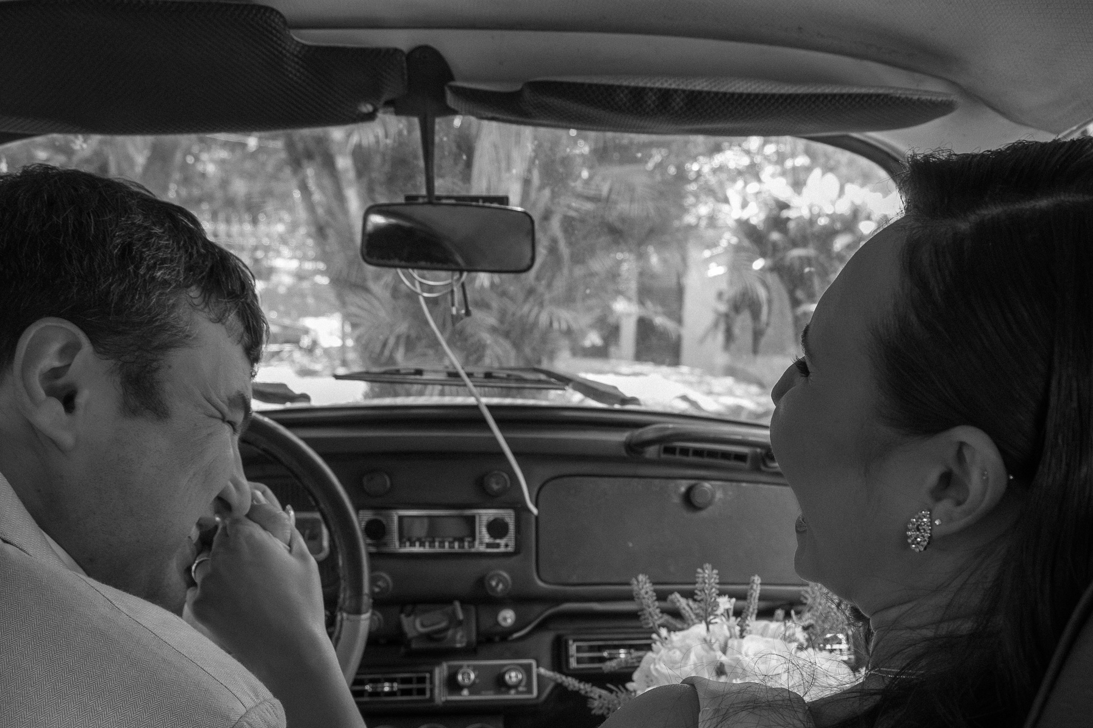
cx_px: 511
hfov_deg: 54.4
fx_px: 1062
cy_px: 493
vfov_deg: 37.4
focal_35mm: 35
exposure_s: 1/125
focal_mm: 16
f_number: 4
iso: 640
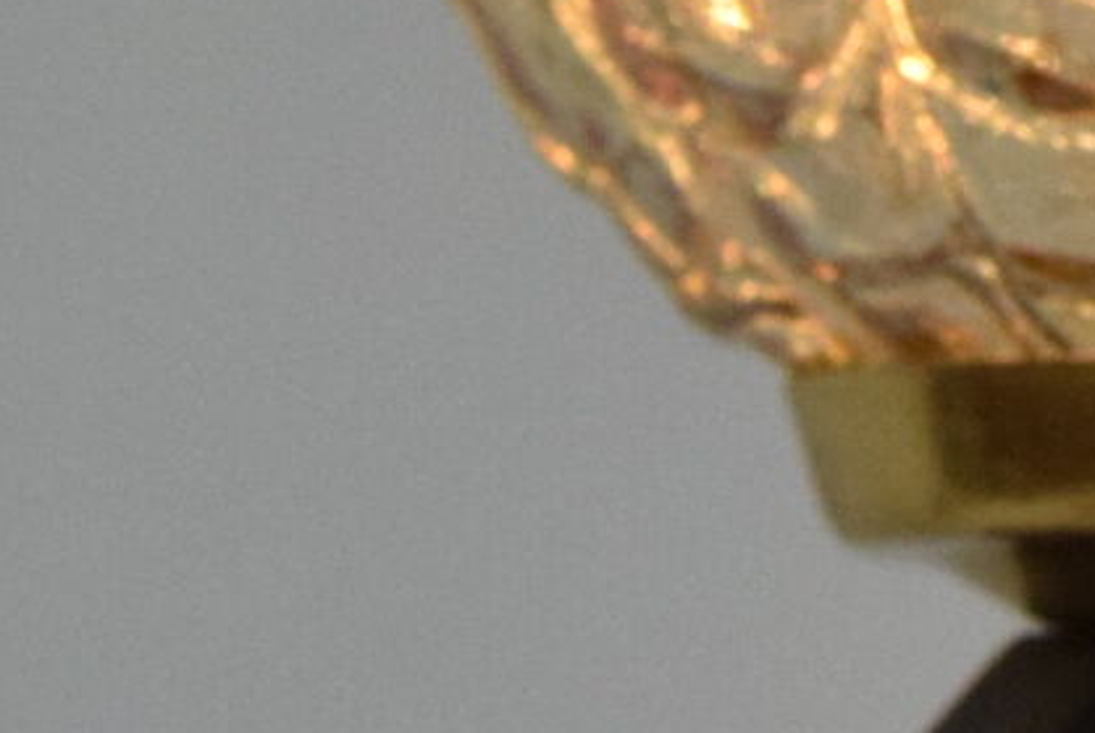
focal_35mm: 280
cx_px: 1552
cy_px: -394
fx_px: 8525
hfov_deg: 7.2
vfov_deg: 4.9
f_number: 8
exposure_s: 1/250
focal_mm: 26
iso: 1600
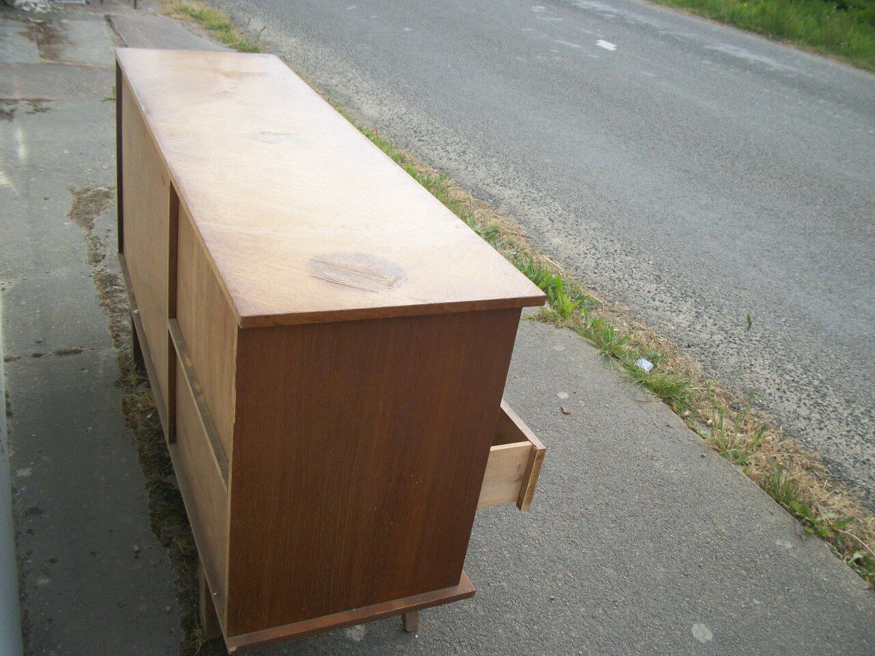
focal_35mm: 32
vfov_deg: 44.2
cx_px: 438
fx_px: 809
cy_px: 328
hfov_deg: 56.8
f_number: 8.8
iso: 80
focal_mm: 5.7
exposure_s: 1/80
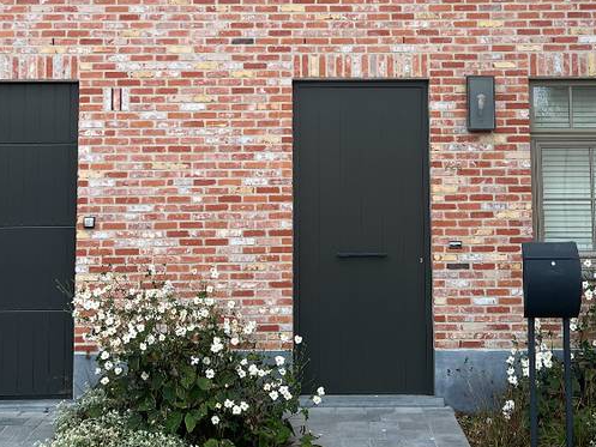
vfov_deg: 21.6
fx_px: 1154
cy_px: 72
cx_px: 320
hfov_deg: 29.0
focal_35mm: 67
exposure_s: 1/362
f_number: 1.5
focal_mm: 5.7
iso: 50
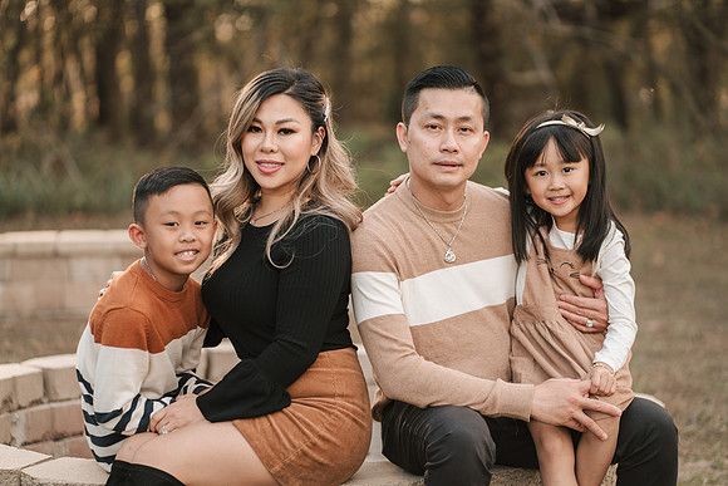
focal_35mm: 85
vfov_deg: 16.1
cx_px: 364
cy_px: 243
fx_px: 1719
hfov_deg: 23.9
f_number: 2
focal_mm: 85
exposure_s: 1/500
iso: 160
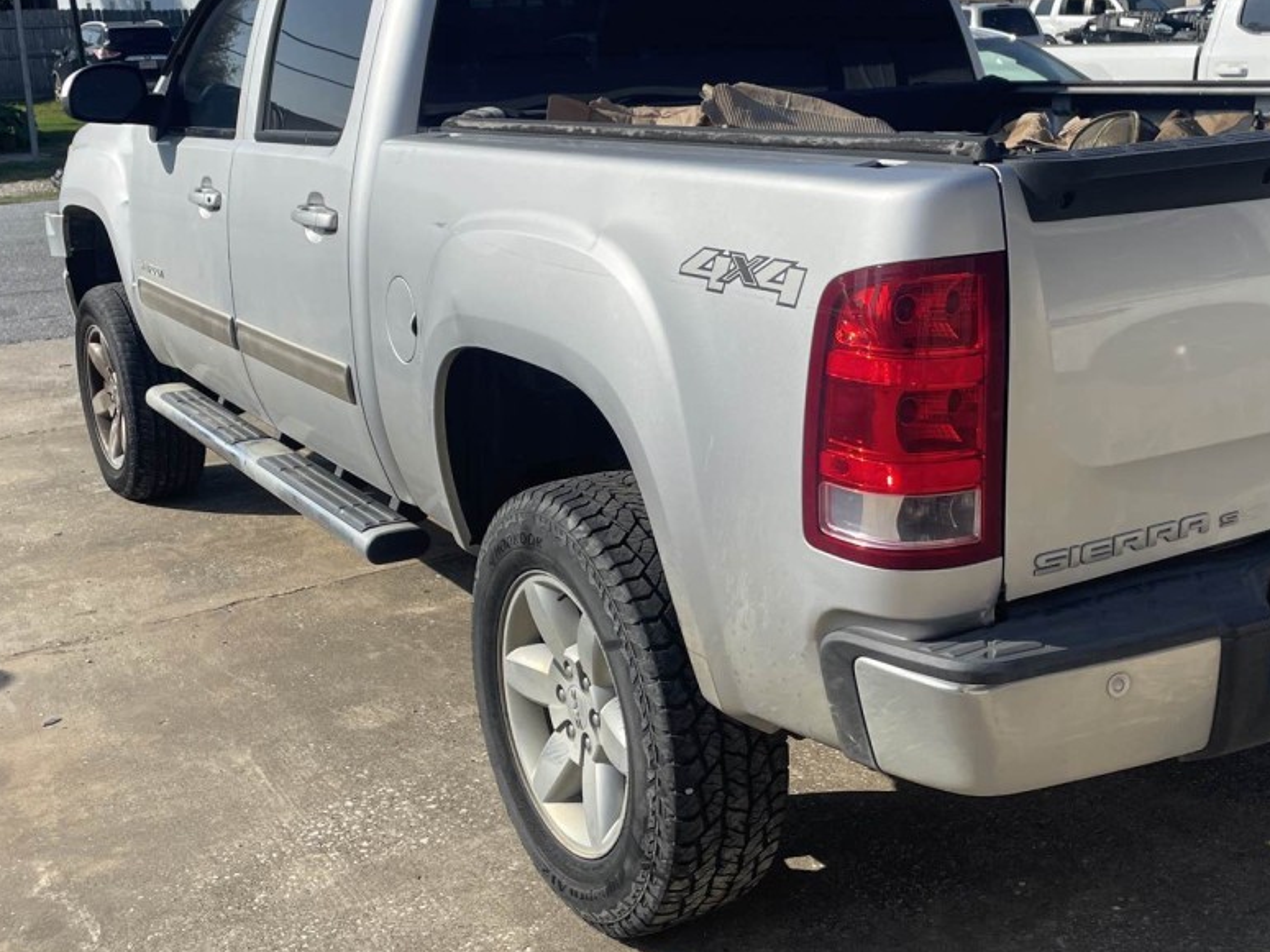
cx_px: 724
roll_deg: -0.3
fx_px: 1577
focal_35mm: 43
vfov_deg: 33.5
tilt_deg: -9.5
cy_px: 389
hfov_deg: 43.8
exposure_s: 1/4464
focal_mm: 4.2
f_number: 1.6
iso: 32
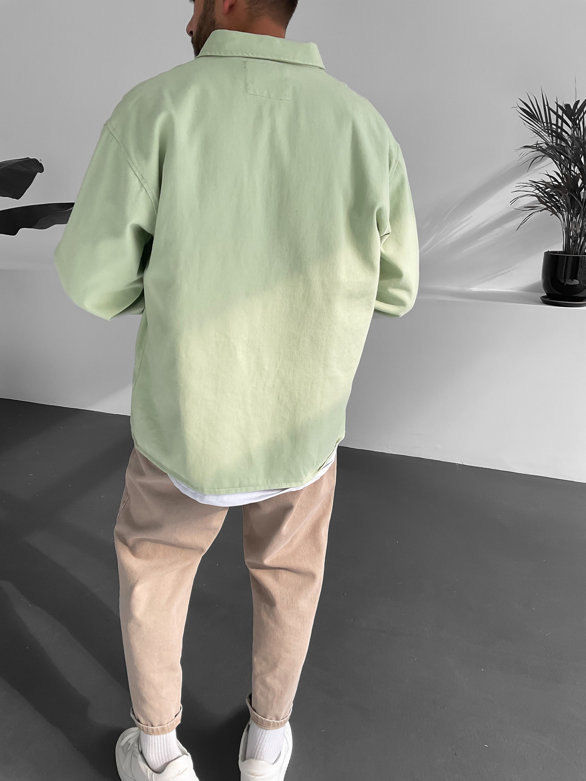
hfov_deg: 48.2
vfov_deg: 61.7
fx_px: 655
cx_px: 293
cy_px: 390
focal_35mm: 29
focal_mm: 3
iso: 32
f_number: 1.8
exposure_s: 1/120
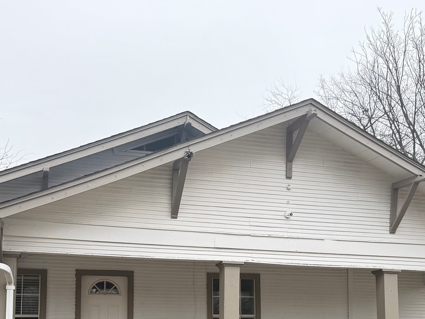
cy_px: 285
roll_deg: -0.1
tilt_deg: +4.9
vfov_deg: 29.1
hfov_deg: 39.7
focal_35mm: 48
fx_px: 589
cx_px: 206
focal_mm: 6.76
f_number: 1.78
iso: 100
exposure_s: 1/368
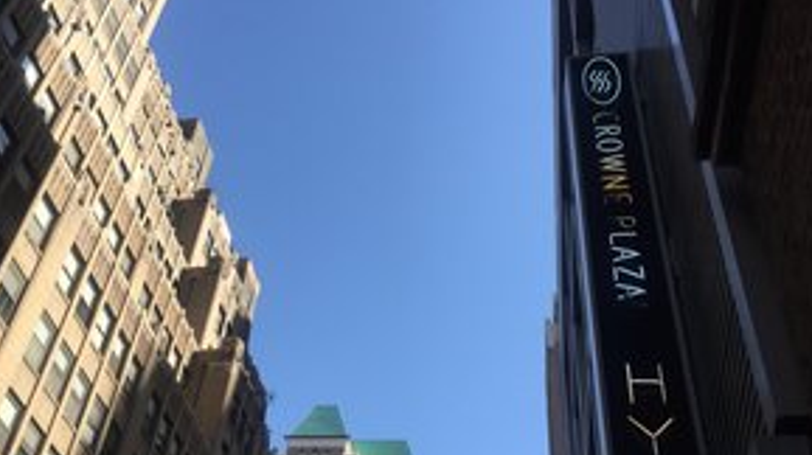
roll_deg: -11.6
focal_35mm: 42
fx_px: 904
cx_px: 334
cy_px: 261
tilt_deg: +43.4
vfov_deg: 28.2
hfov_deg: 48.2
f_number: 2.2
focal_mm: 4.15
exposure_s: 1/1041
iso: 32
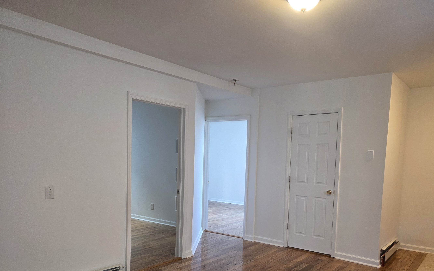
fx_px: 331
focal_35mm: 28
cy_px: 186
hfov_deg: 66.2
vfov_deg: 43.7
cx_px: 247
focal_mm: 6.3
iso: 250
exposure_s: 1/60
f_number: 1.7
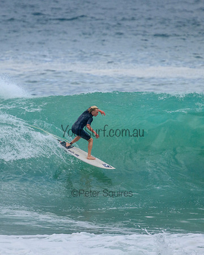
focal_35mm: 1126
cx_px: 78
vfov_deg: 1.7
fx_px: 8499
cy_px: 128
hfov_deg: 1.4
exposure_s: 1/2000
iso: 1250
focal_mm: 800
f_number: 11
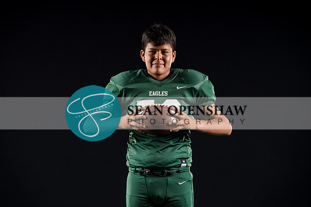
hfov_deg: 18.6
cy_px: 104
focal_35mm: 110
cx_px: 156
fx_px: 950
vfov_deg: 12.5
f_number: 4
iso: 200
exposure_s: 1/160
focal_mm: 110
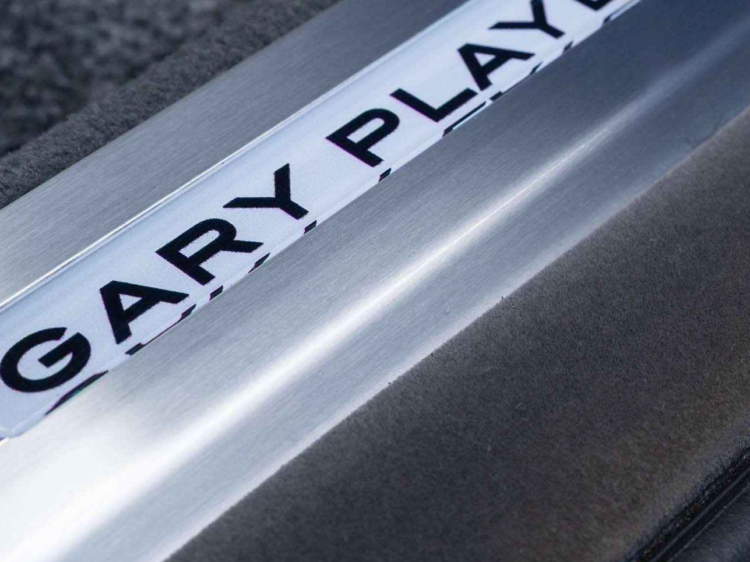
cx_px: 551
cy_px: 36
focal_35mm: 102
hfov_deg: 19.1
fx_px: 2210
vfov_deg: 14.3
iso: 400
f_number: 9
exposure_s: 1/60
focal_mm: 39
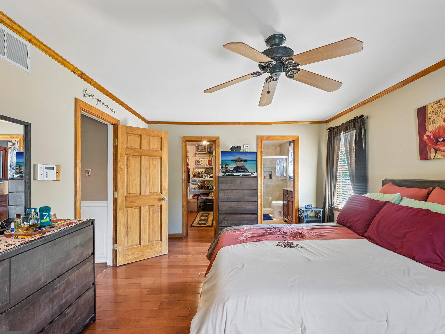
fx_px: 206
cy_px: 173
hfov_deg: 94.5
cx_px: 229
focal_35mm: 16
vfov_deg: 78.1
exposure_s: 1/3.33
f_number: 8
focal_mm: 14
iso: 400
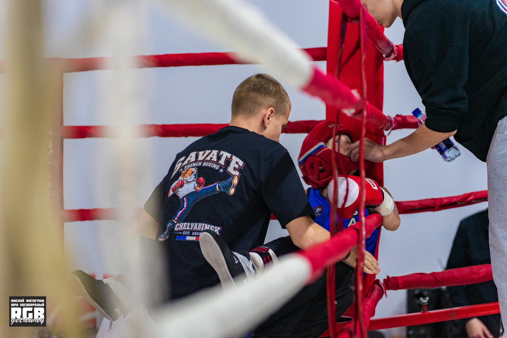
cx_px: 253
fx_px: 1296
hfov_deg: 22.1
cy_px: 168
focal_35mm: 92
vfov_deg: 14.9
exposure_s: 1/640
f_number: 2.8
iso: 1250
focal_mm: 91
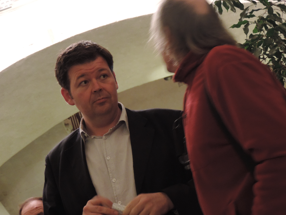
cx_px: 143
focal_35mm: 135
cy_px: 108
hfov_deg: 14.6
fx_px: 1115
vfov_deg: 11.0
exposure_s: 1/6
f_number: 4.3
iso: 800
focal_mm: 24
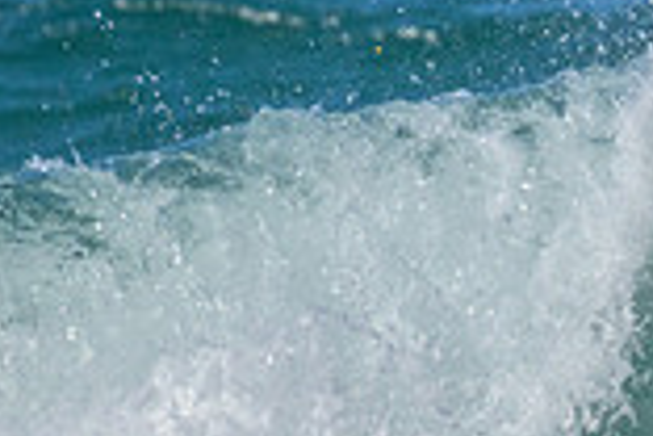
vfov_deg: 0.5
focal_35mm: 2983
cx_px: 1172
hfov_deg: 0.7
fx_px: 54104
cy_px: 312
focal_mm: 800
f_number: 11
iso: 2500
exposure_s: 1/2000
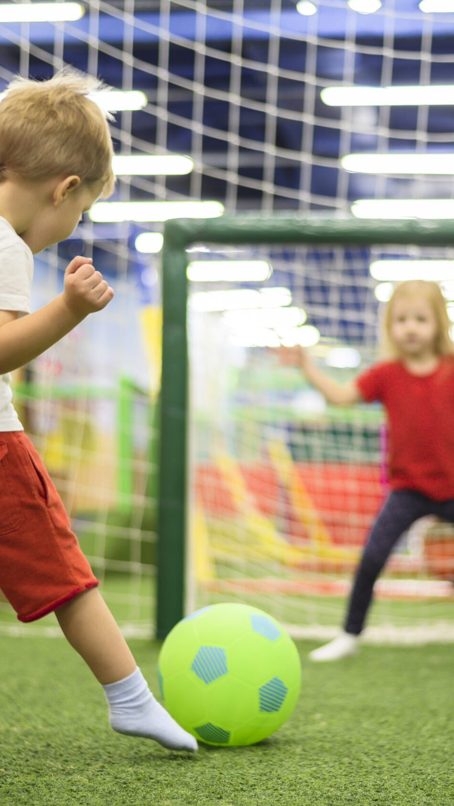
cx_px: 298
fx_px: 1691
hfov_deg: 15.3
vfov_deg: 26.8
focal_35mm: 79
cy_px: 403
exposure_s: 1/125
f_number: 1.8
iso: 500
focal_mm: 50
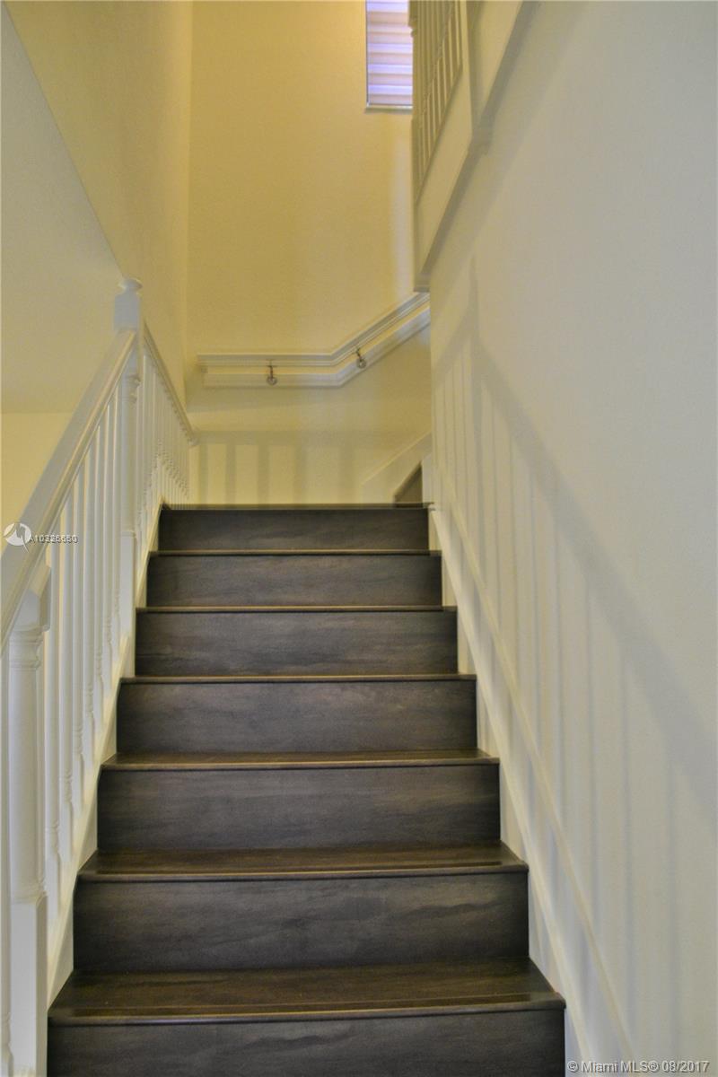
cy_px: 538
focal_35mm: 27
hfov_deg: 47.9
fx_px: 808
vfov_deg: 67.4
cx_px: 359
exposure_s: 1/80
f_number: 3.5
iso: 2800
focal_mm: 18
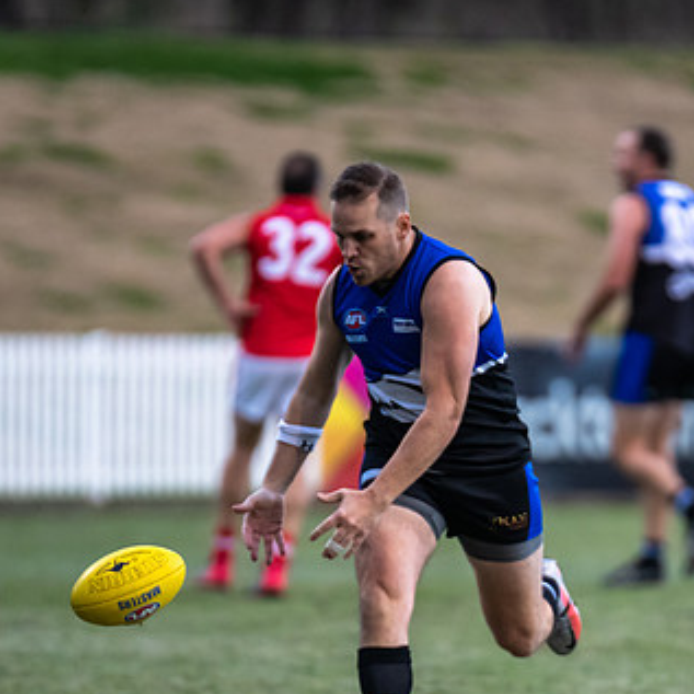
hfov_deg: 2.7
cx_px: 568
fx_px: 14857
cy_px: 567
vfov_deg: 2.7
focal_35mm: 655
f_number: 2.8
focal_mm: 300
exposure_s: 1/1250
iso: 2000
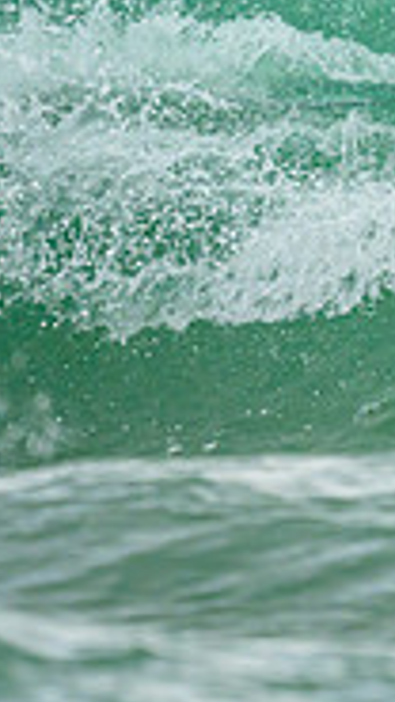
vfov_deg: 0.7
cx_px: 996
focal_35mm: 3289
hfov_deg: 0.4
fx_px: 61270
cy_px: -130
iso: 720
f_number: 6.3
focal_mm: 800
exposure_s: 1/2000
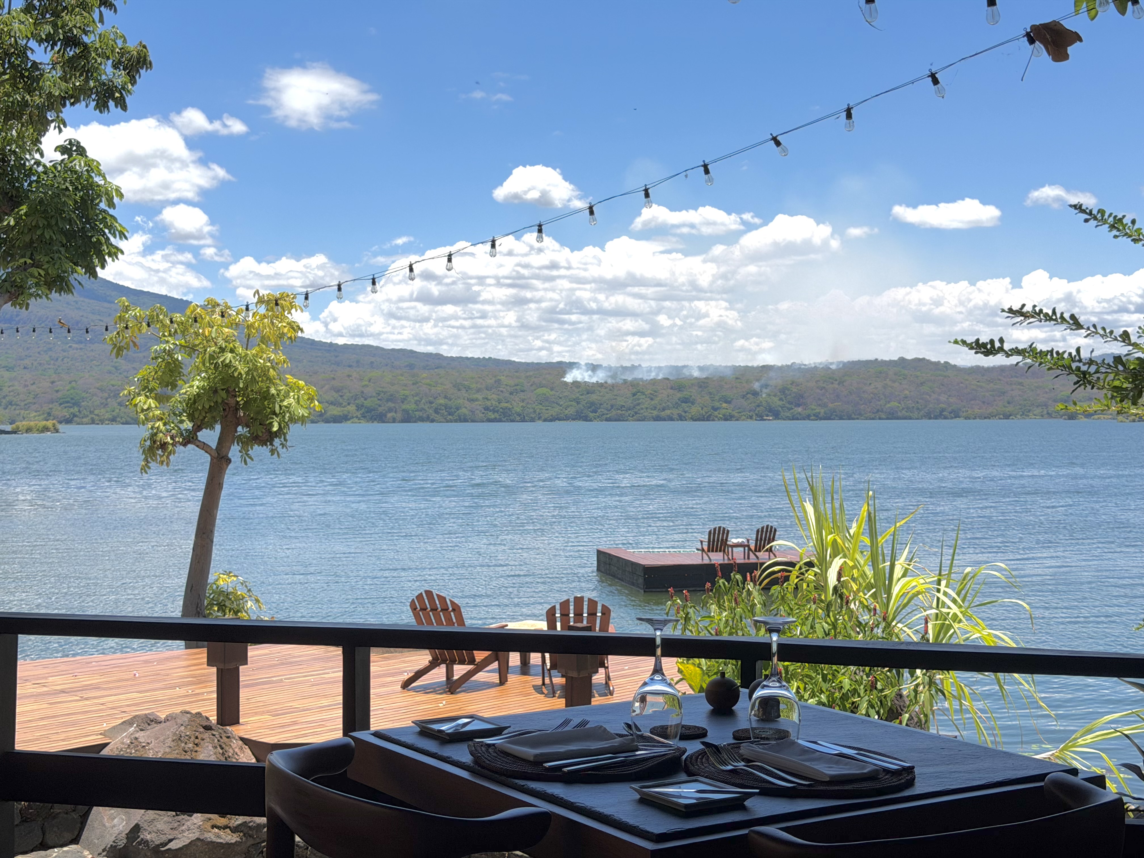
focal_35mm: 48
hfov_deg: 39.7
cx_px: 572
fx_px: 1586
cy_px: 429
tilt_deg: -0.1
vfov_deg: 30.3
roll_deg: +0.7
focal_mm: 6.76
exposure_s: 1/3891
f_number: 1.78
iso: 80
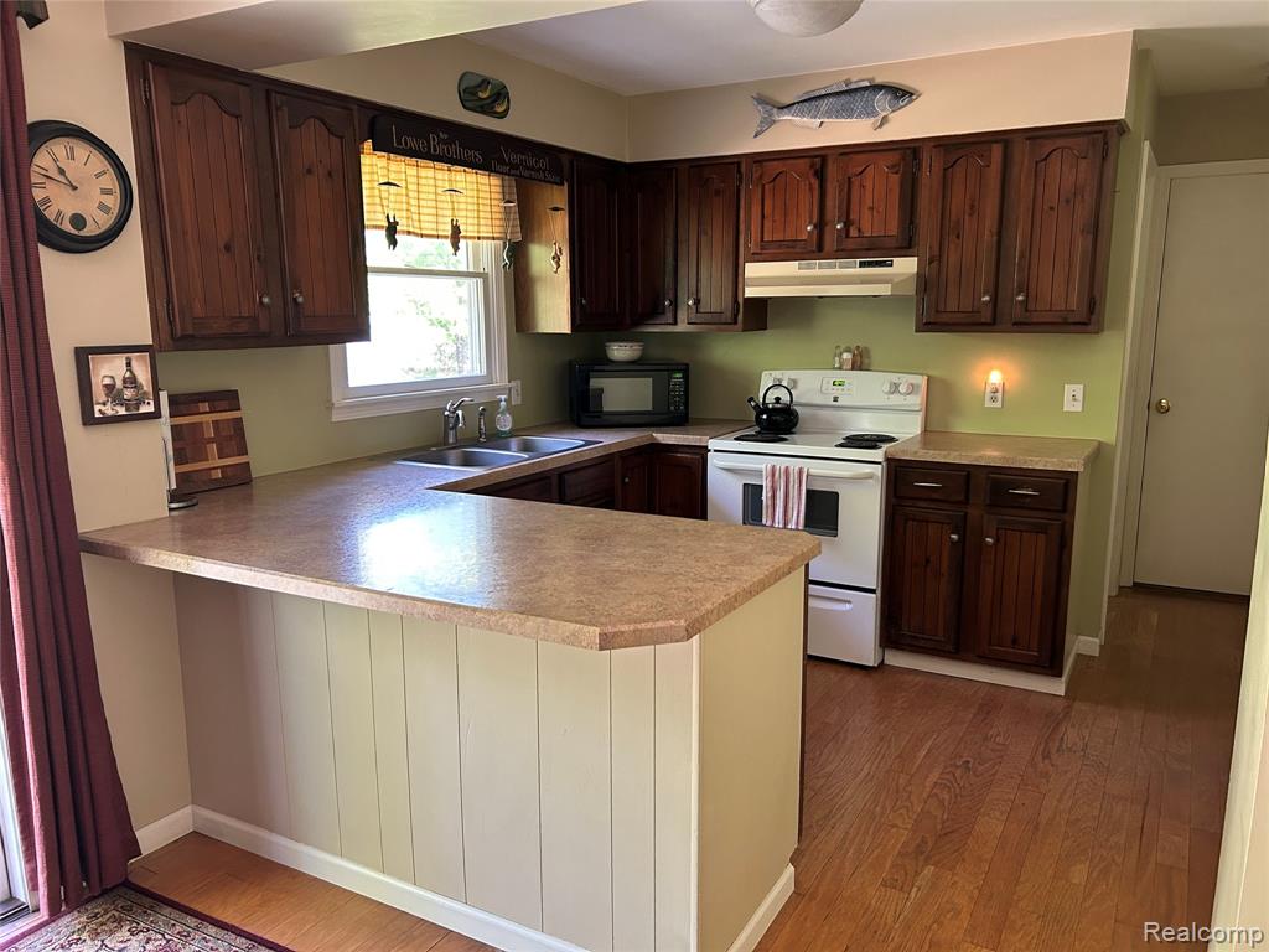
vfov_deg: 53.1
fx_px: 953
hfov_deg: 67.3
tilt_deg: -10.6
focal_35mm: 26
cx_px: 634
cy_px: 476
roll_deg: +1.0
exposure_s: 1/60
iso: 200
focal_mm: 5.7
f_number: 1.5
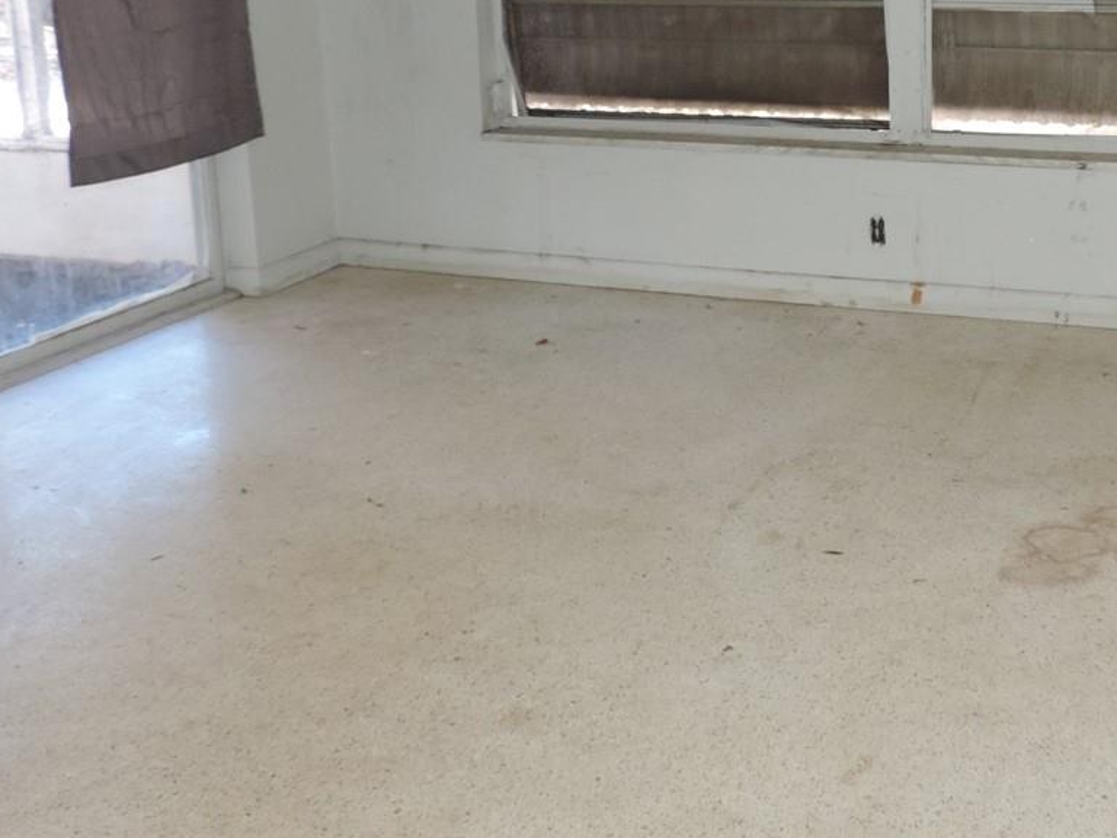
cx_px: 849
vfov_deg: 28.1
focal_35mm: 50
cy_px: 95
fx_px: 1613
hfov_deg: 37.2
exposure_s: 1/30
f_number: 3
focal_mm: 4.3
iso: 200
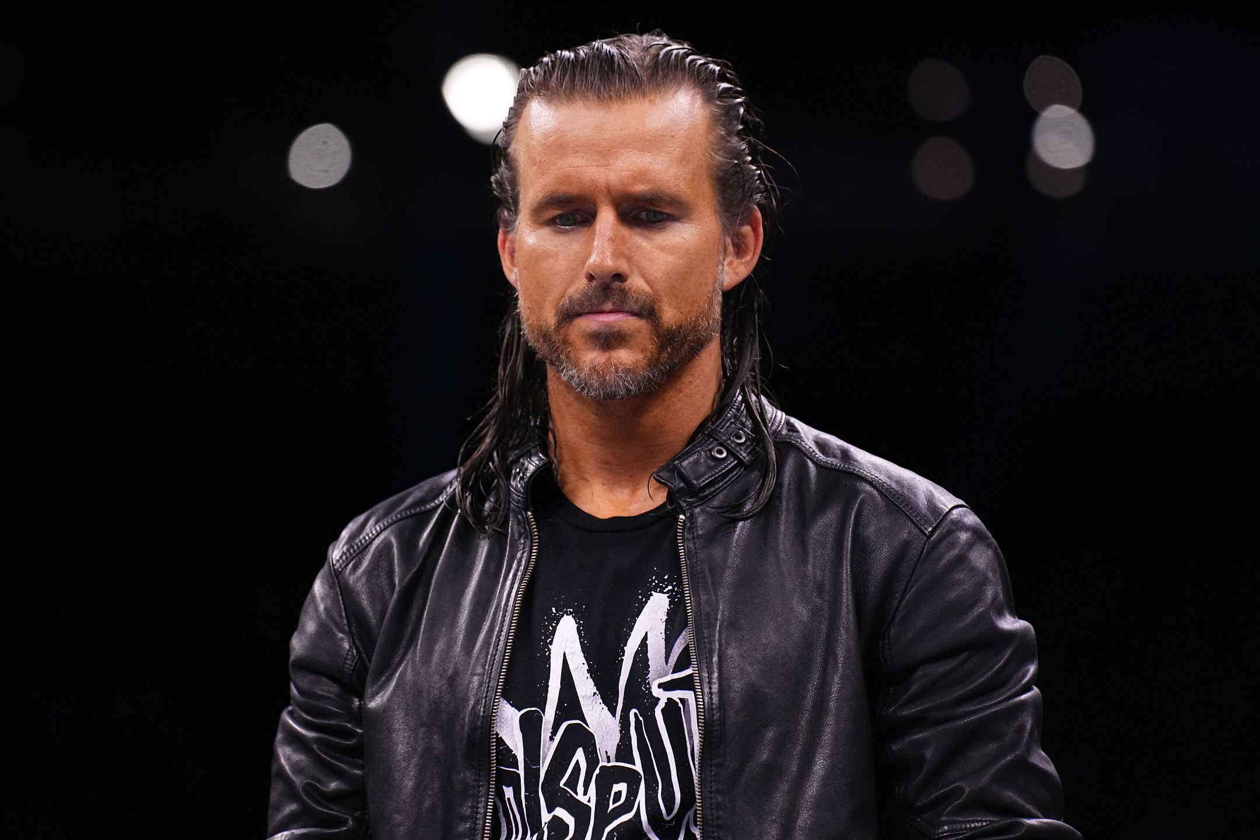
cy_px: 420
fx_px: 6300
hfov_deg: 11.4
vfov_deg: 7.6
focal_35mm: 180
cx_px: 630
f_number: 3.5
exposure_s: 1/1250
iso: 8000
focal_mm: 180
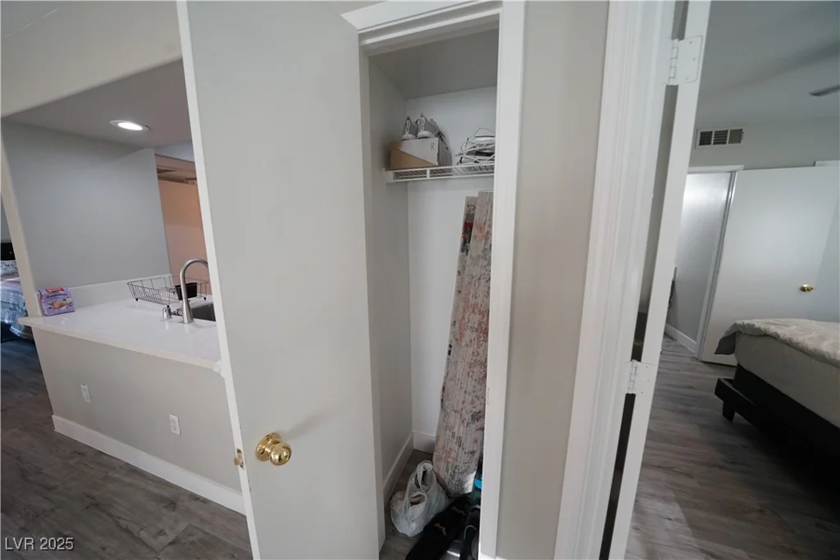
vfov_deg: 90.0
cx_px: 420
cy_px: 280
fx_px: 280
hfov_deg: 112.6
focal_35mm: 12
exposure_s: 1/125
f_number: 7.1
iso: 2000
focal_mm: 12
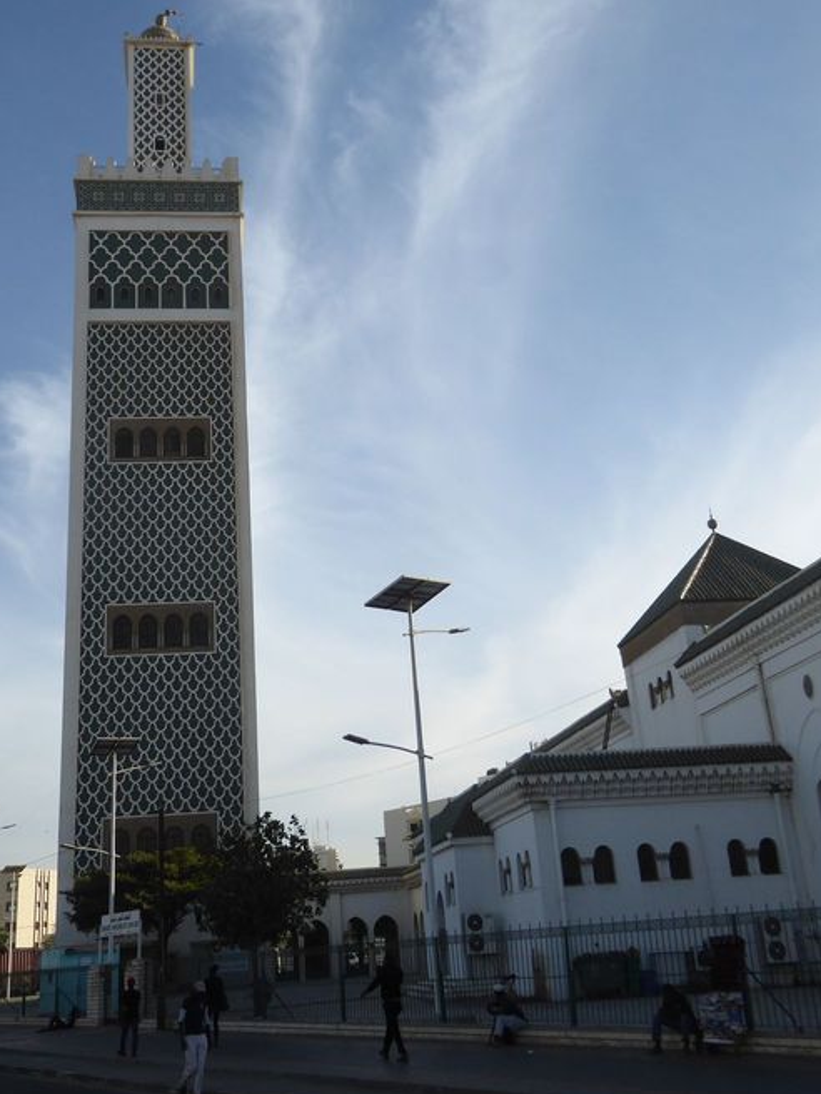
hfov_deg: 36.8
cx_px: 367
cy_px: 477
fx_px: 1233
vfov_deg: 47.7
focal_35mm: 39
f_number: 3.5
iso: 80
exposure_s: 1/800
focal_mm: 5.4
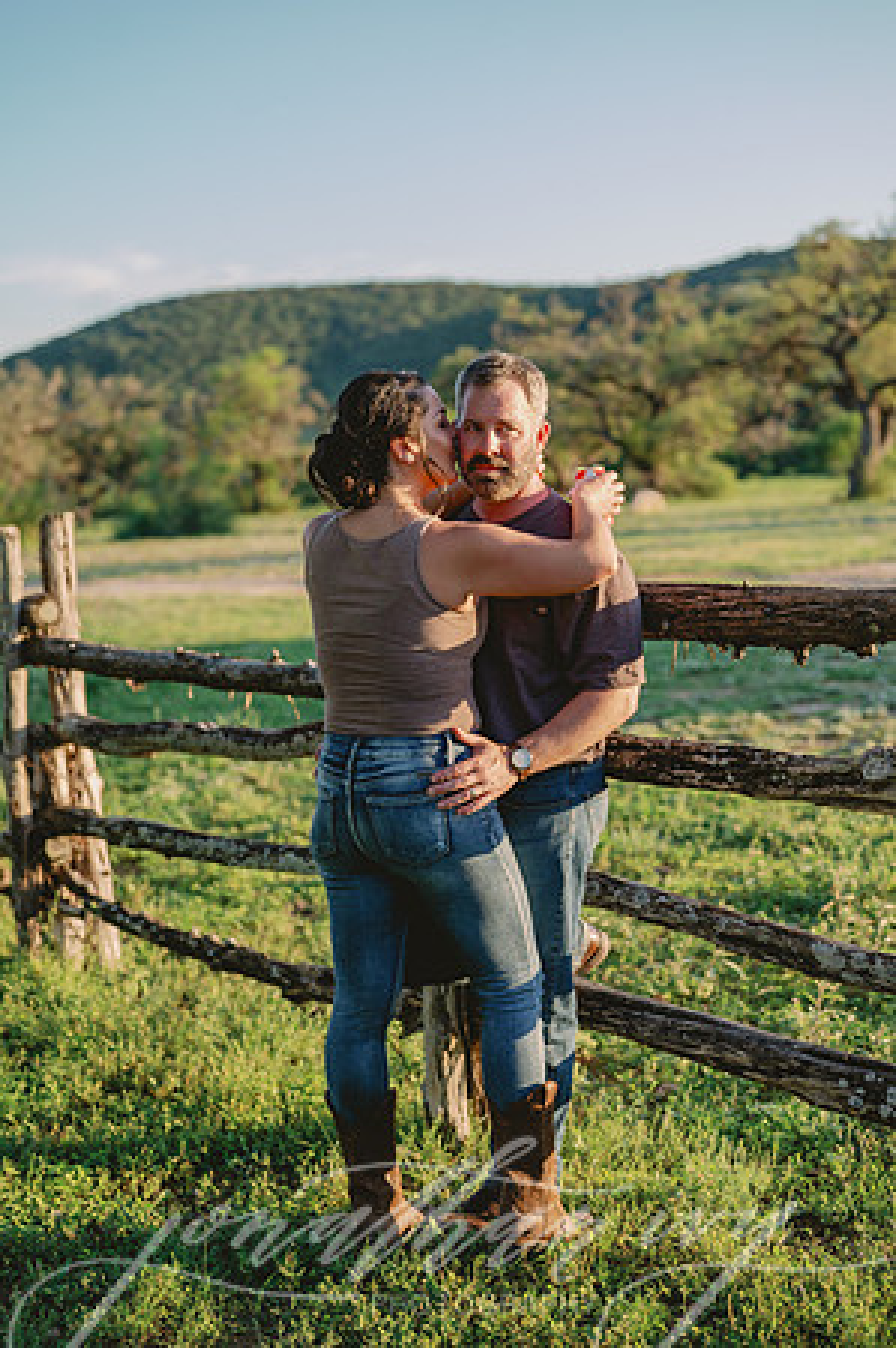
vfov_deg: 39.6
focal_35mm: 50
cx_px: 448
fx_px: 1871
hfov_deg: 26.9
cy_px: 674
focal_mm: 50
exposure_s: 1/800
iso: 80
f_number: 2.8
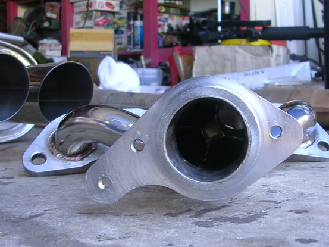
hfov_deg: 34.9
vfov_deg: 26.6
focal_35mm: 55
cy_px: 130
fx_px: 523
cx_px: 190
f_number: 2.8
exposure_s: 1/60.3
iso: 50
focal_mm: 5.8
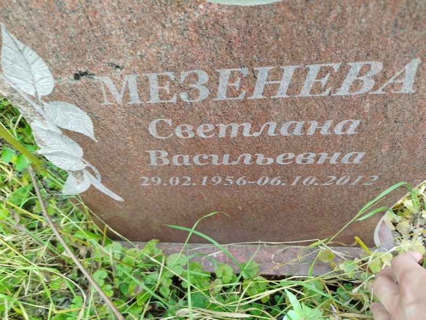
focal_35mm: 24
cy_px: 160
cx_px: 213
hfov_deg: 71.6
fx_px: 295
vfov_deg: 56.8
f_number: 1.7
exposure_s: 1/100
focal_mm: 5.31
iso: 64
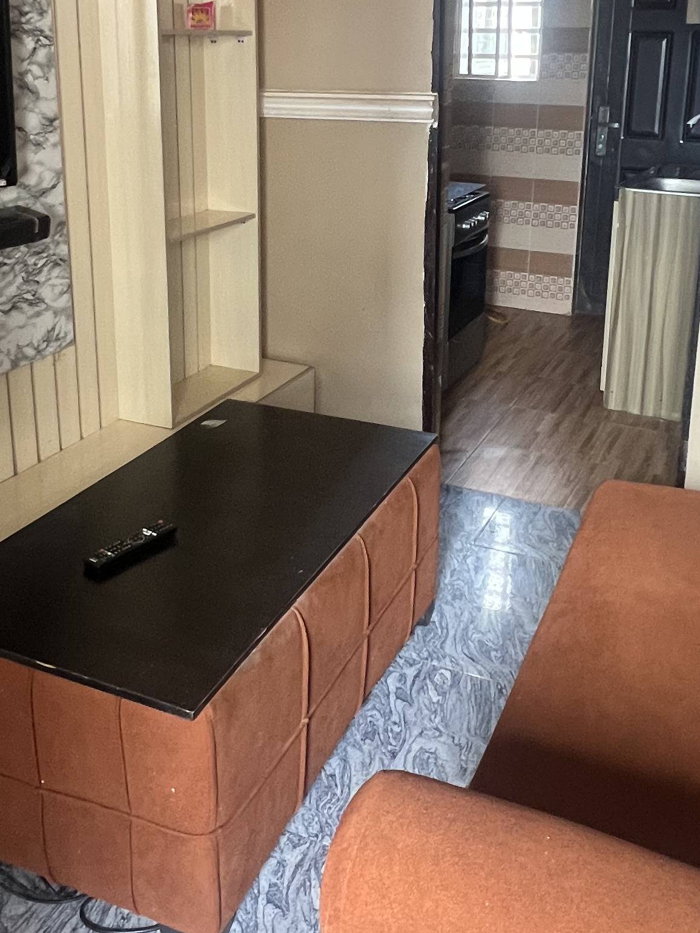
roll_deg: +0.7
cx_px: 363
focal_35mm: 34
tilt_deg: -15.6
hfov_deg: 41.8
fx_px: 917
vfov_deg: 52.7
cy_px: 297
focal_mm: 1.57
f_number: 1.8
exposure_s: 1/60
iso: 320
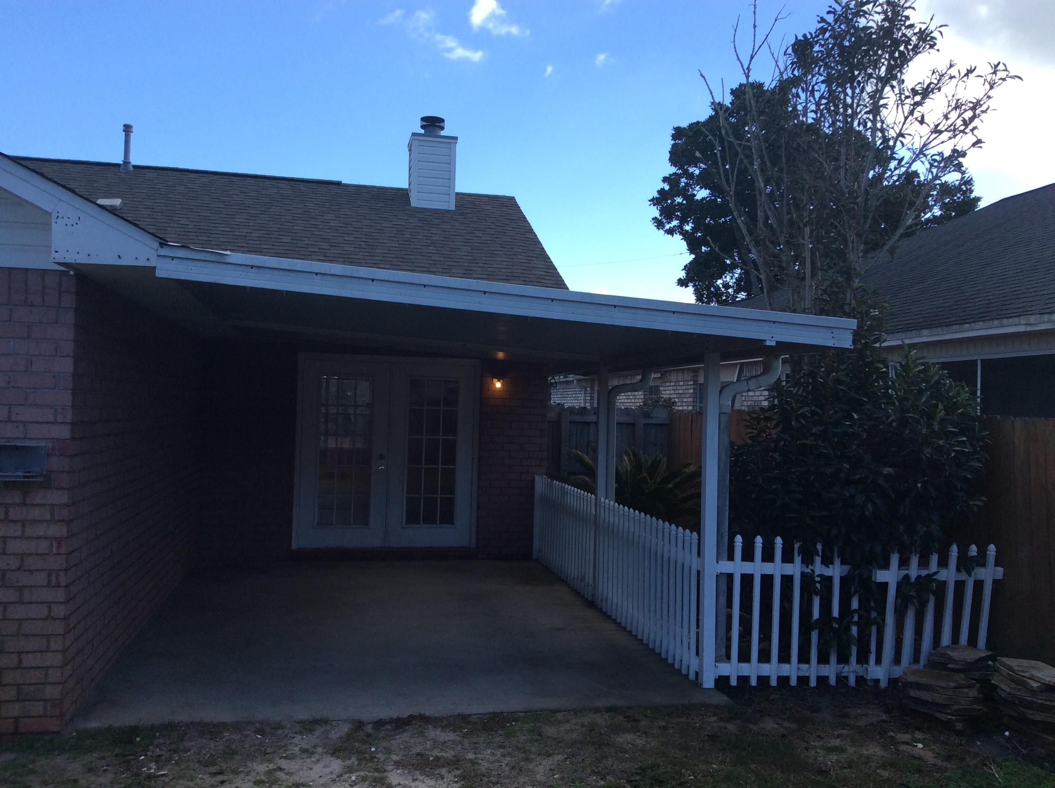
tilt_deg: +0.2
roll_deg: -1.4
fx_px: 974
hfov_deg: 56.9
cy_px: 394
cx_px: 528
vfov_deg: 44.1
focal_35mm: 32
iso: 32
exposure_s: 1/784
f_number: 2.4
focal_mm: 3.3
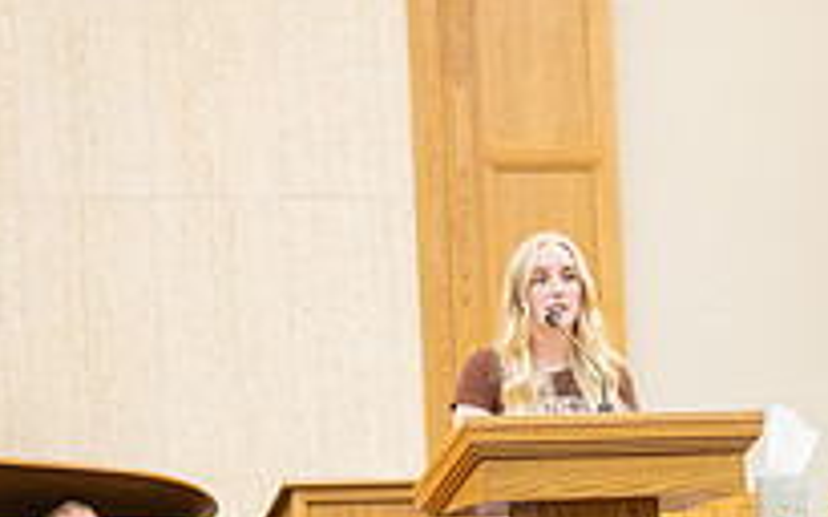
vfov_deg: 9.0
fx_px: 3249
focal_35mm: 144
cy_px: 572
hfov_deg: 14.5
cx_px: 545
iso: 1600
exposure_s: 1/400
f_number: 1.8
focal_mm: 50
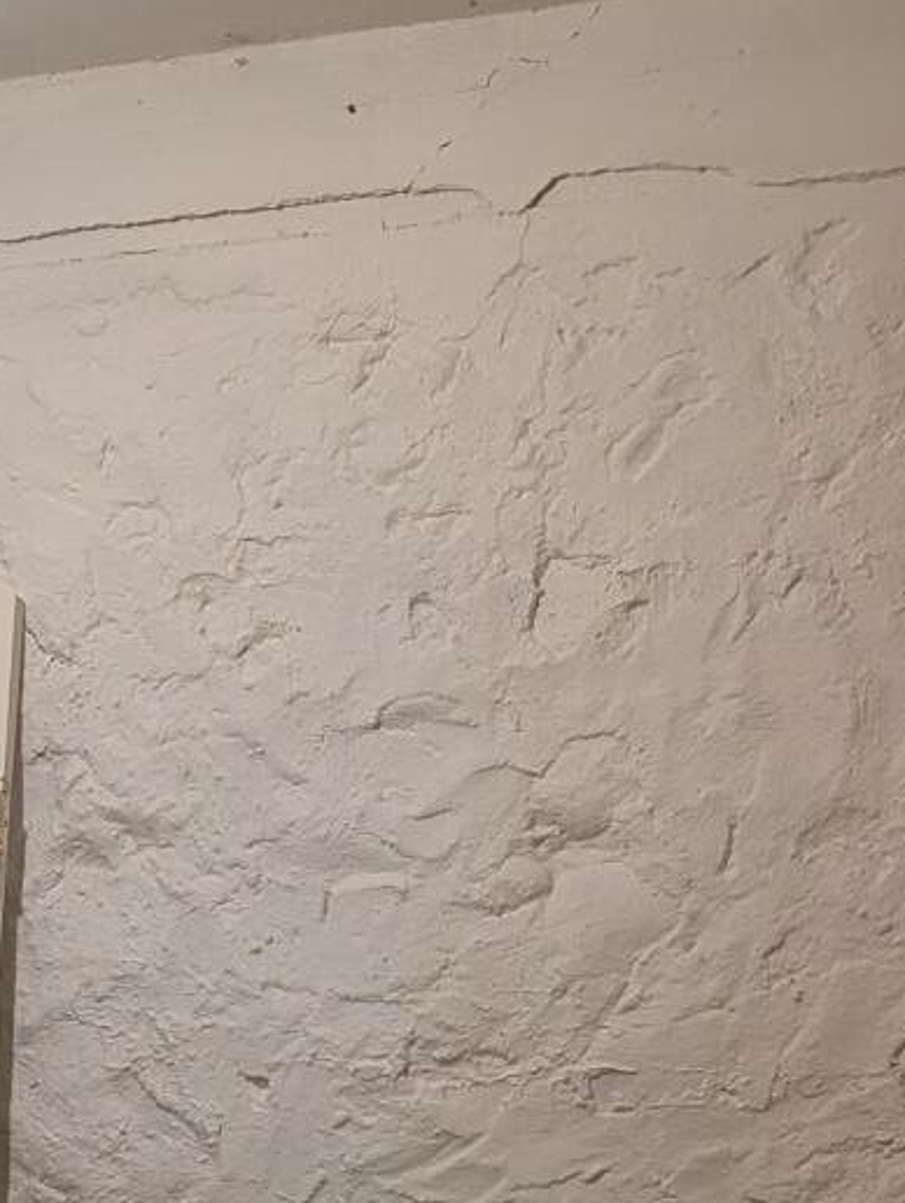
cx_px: -346
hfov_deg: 15.0
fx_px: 3237
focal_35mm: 93
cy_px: 1602
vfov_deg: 19.3
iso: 124
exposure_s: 1/40
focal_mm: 6.9
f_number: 1.68
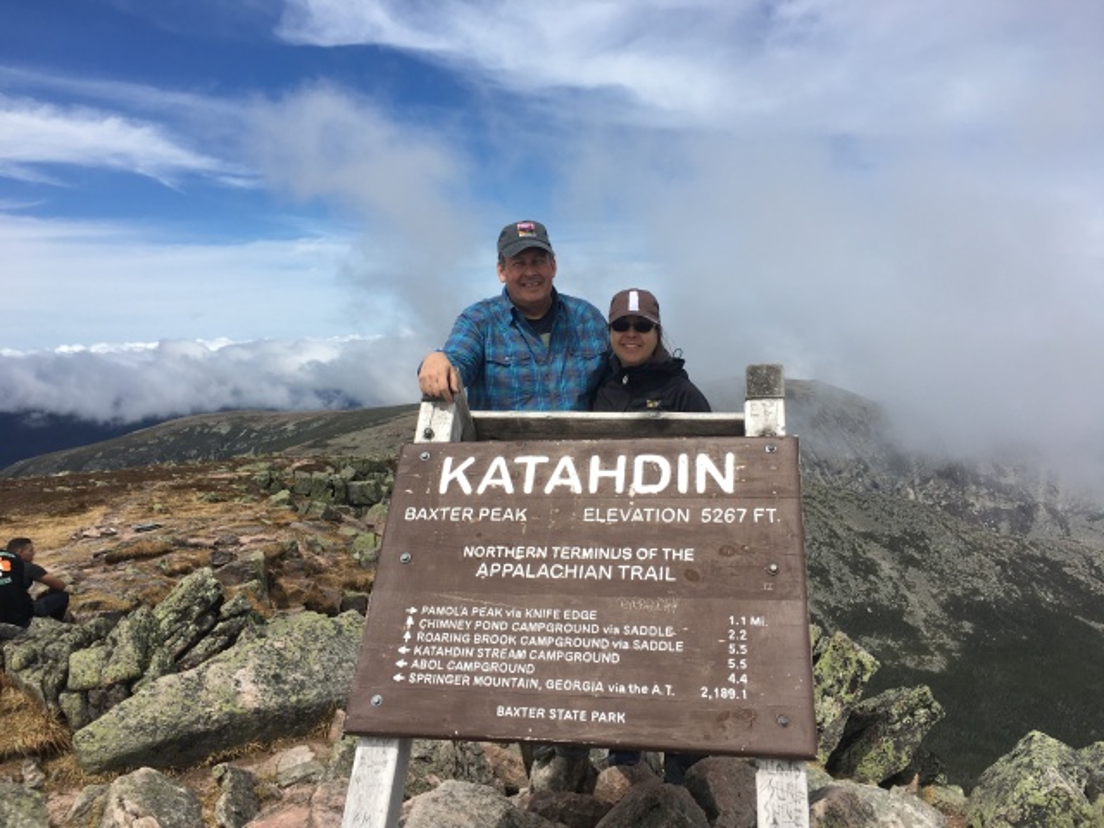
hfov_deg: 61.7
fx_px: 925
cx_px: 552
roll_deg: +2.4
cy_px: 414
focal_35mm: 29
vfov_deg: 48.2
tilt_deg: -3.2
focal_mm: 4.15
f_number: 2.2
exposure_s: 1/2481
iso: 25
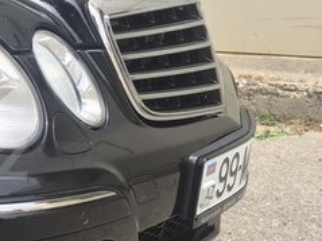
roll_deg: -0.9
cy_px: 160
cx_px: -110
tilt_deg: -15.9
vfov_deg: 18.4
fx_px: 744
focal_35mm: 80
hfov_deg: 21.7
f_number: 2.2
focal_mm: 4.15
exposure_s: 1/694
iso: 32
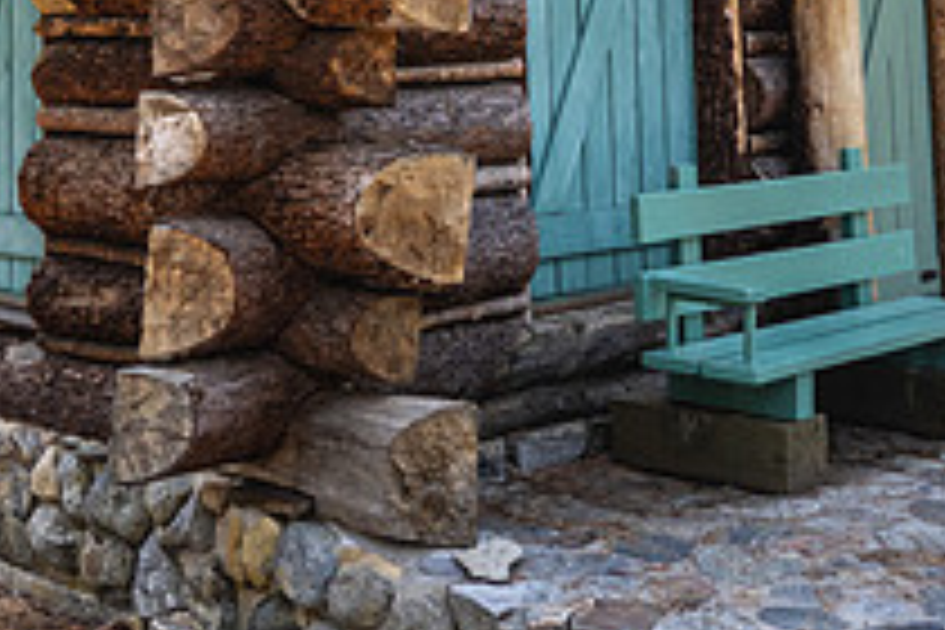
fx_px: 1785
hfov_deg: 29.6
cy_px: -88
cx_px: 436
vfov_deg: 19.1
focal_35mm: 68
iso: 200
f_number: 5.6
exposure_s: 1/100
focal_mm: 9
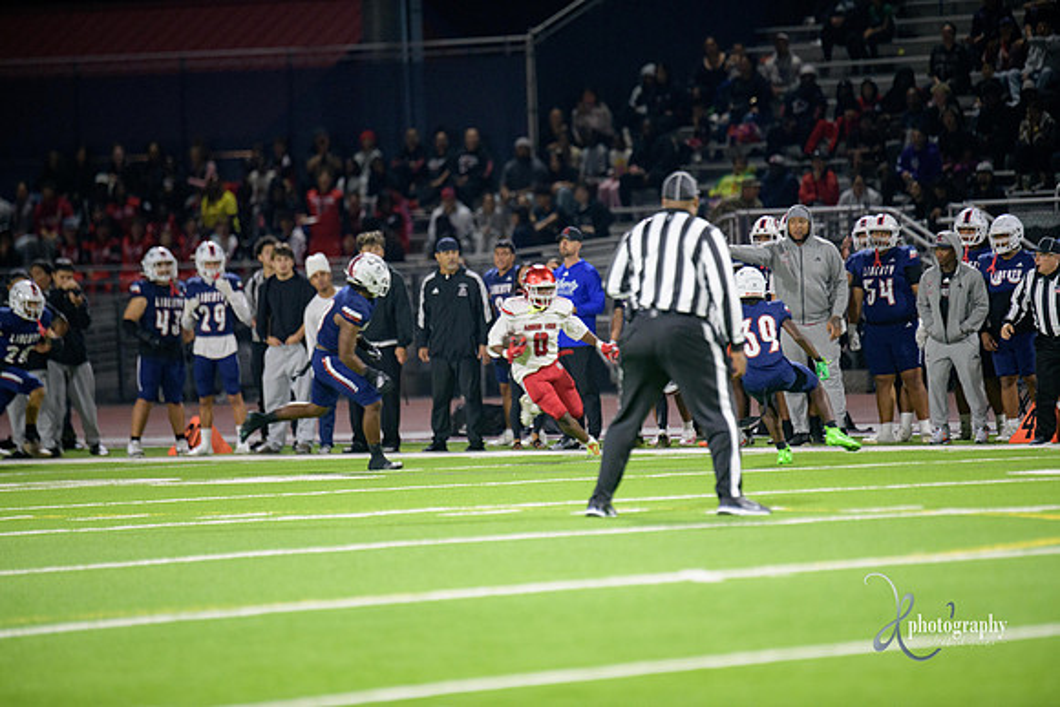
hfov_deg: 6.9
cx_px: 530
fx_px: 8835
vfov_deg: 4.6
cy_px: 354
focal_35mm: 300
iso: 2000
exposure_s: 1/250
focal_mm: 300
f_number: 2.8
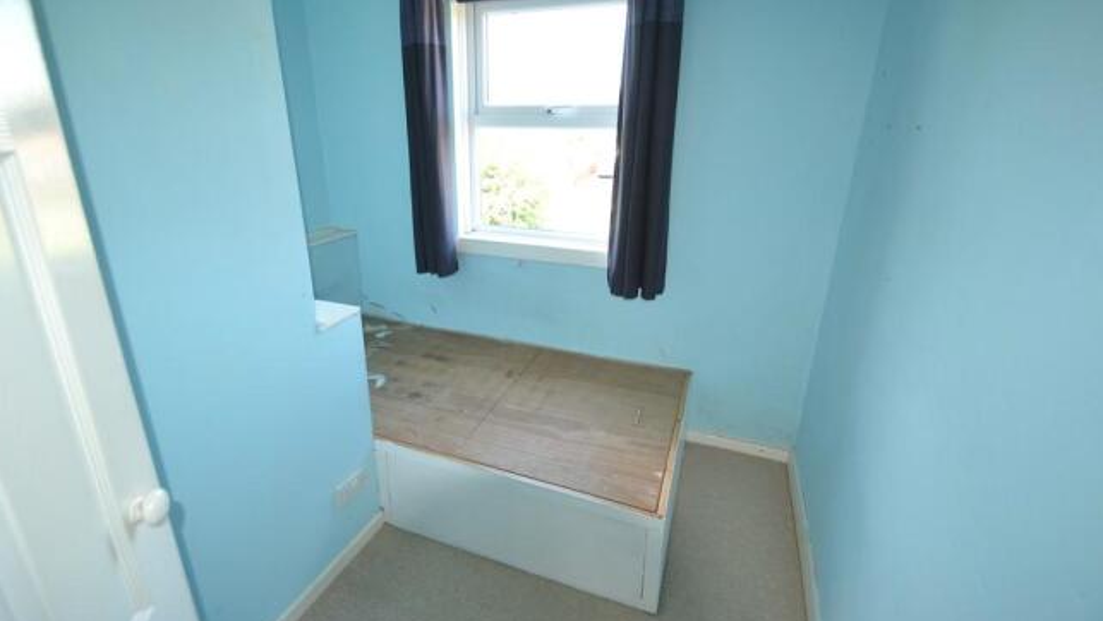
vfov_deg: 66.7
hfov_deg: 99.4
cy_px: 263
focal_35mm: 16
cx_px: 548
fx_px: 468
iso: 400
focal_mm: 10
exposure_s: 1/60
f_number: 3.5
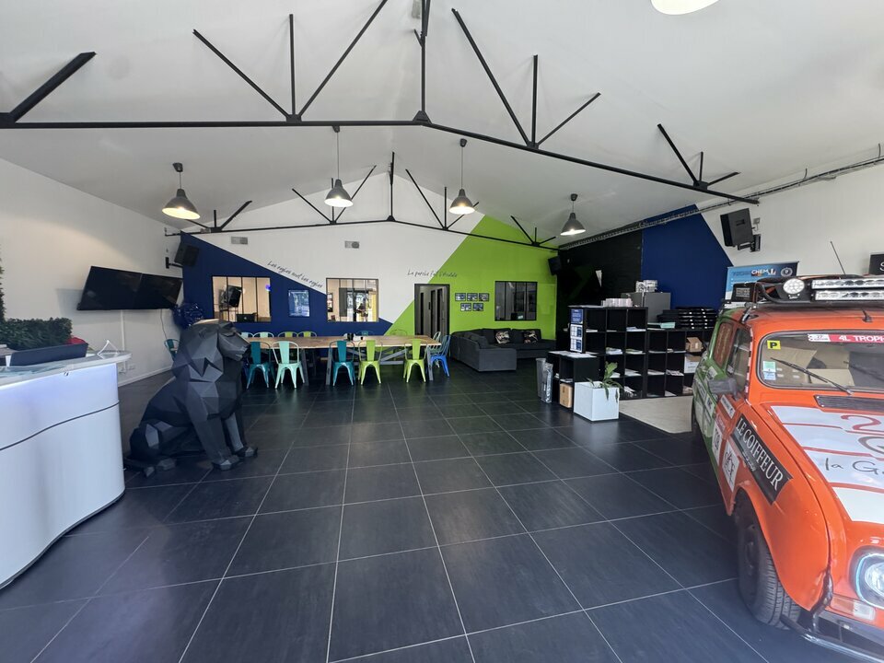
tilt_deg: -6.8
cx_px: 442
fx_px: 358
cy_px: 332
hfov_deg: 102.1
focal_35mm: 14
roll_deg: +0.3
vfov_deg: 85.7
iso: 320
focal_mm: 2.22
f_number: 2.2
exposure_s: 1/100
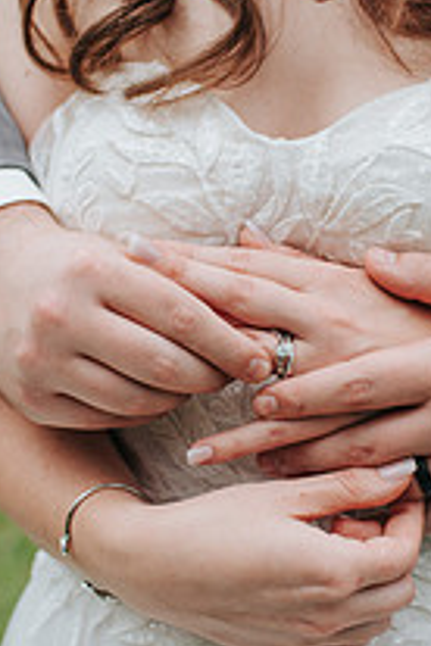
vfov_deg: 26.7
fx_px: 1365
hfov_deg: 17.9
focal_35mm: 76
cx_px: 294
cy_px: 331
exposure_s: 1/640
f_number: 3.2
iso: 100
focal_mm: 35
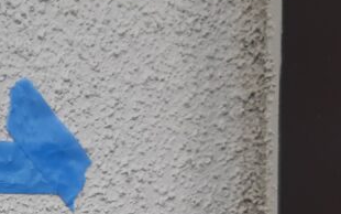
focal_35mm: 91
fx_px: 846
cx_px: 15
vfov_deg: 13.8
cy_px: 283
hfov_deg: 22.1
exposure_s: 1/229
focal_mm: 3.93
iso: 40
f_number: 1.7
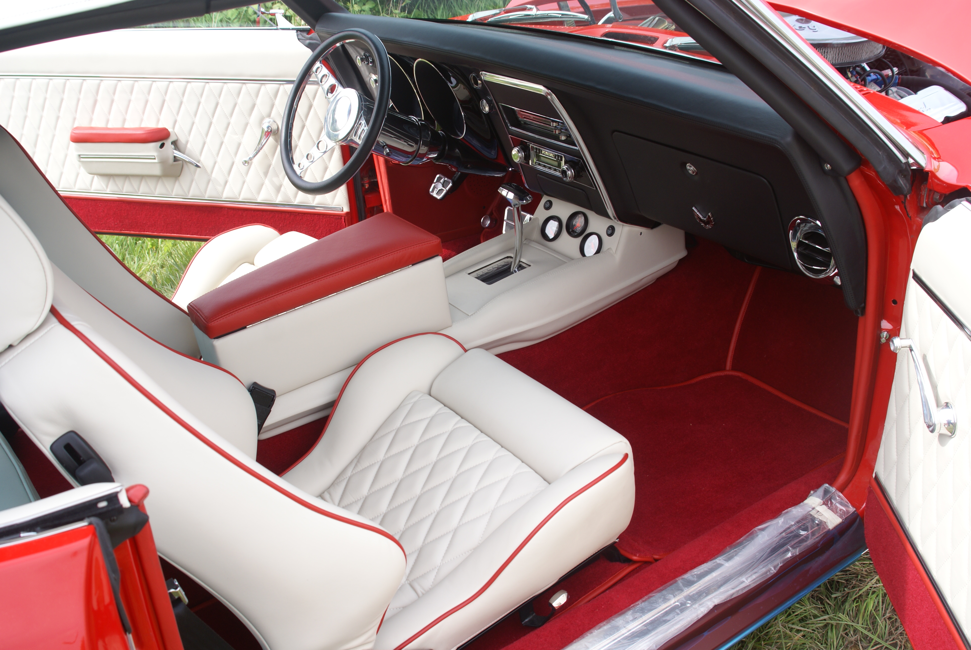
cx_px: 486
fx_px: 972
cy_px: 325
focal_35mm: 36
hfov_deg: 53.1
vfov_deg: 37.0
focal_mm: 24
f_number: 7.1
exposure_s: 1/80
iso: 100
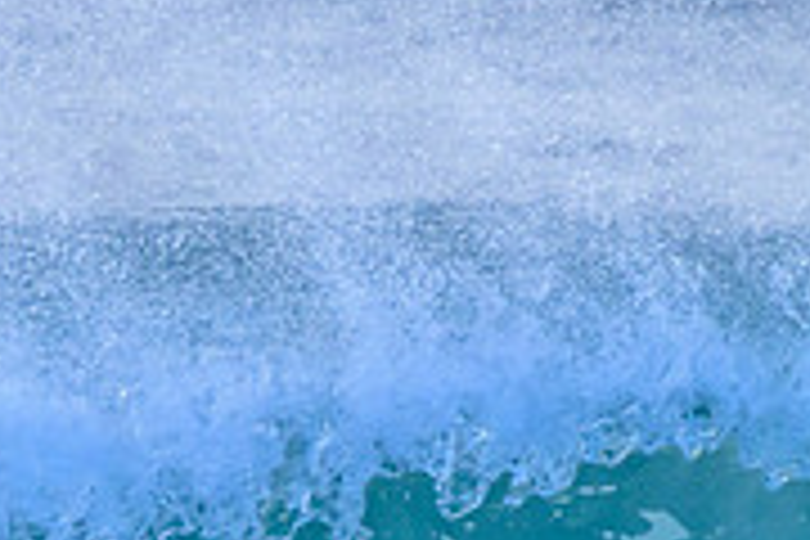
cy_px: 709
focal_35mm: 2573
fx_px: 57888
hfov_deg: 0.8
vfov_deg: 0.5
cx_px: 765
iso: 5000
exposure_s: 1/2000
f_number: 11
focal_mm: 800
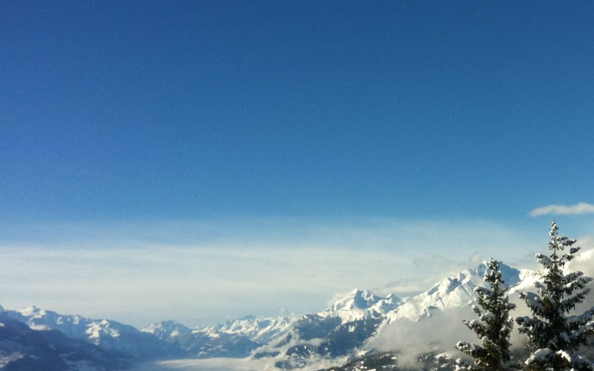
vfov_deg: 20.6
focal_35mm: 63
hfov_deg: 31.5
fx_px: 1020
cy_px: 249
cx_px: 490
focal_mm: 3.85
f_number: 2.8
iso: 80
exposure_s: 1/2355
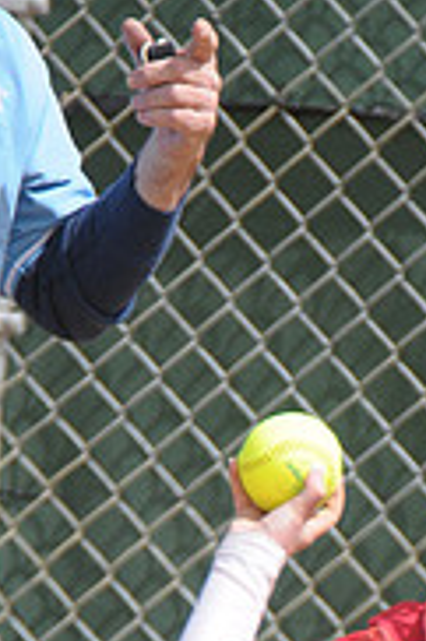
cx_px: 502
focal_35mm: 1908
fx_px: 33929
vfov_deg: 1.1
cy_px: 979
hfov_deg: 0.7
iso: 400
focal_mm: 400
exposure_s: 1/2000
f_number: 4
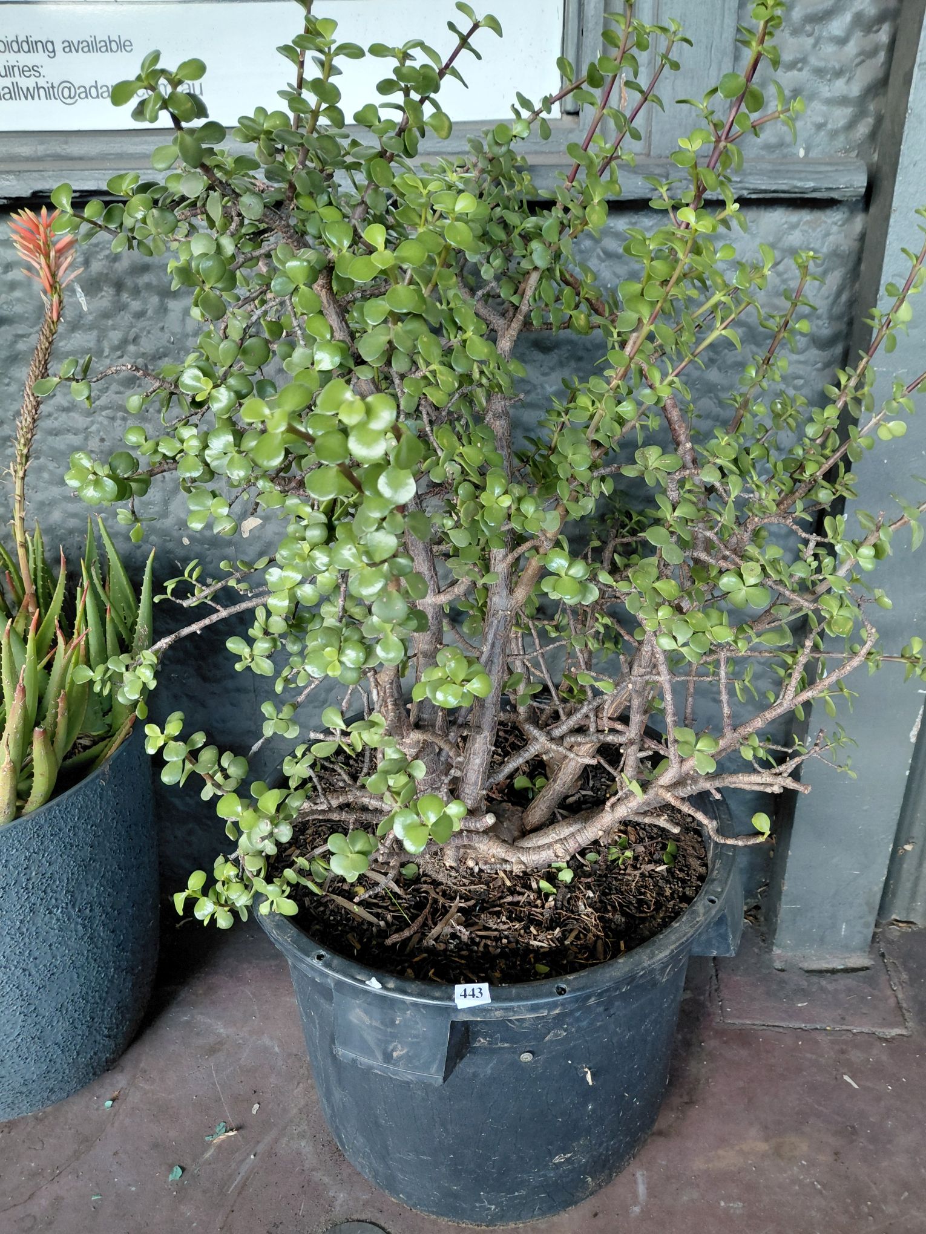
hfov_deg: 54.9
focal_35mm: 25
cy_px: 617
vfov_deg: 69.4
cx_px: 463
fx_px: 892
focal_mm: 4.69
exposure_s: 1/50.1
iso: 250
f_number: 1.8
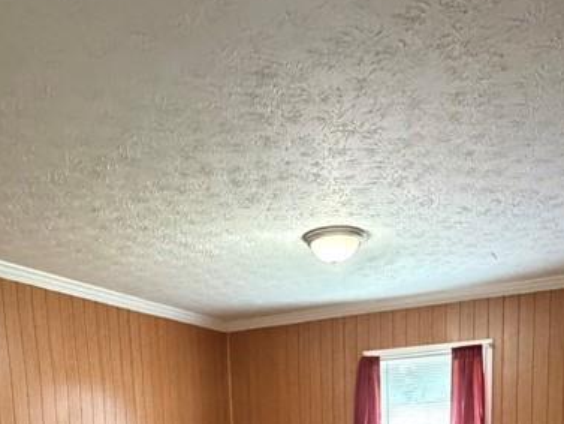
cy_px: 529
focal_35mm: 38
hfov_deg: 48.9
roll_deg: +1.9
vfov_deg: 30.9
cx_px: 298
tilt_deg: -8.7
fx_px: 619
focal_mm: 2.22
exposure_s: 1/60
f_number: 2.2
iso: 1250
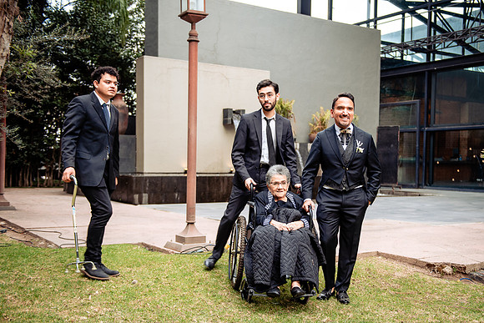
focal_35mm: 44
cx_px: 282
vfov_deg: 30.3
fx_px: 596
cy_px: 188
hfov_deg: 44.1
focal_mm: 38
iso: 320
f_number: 2.8
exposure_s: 1/160
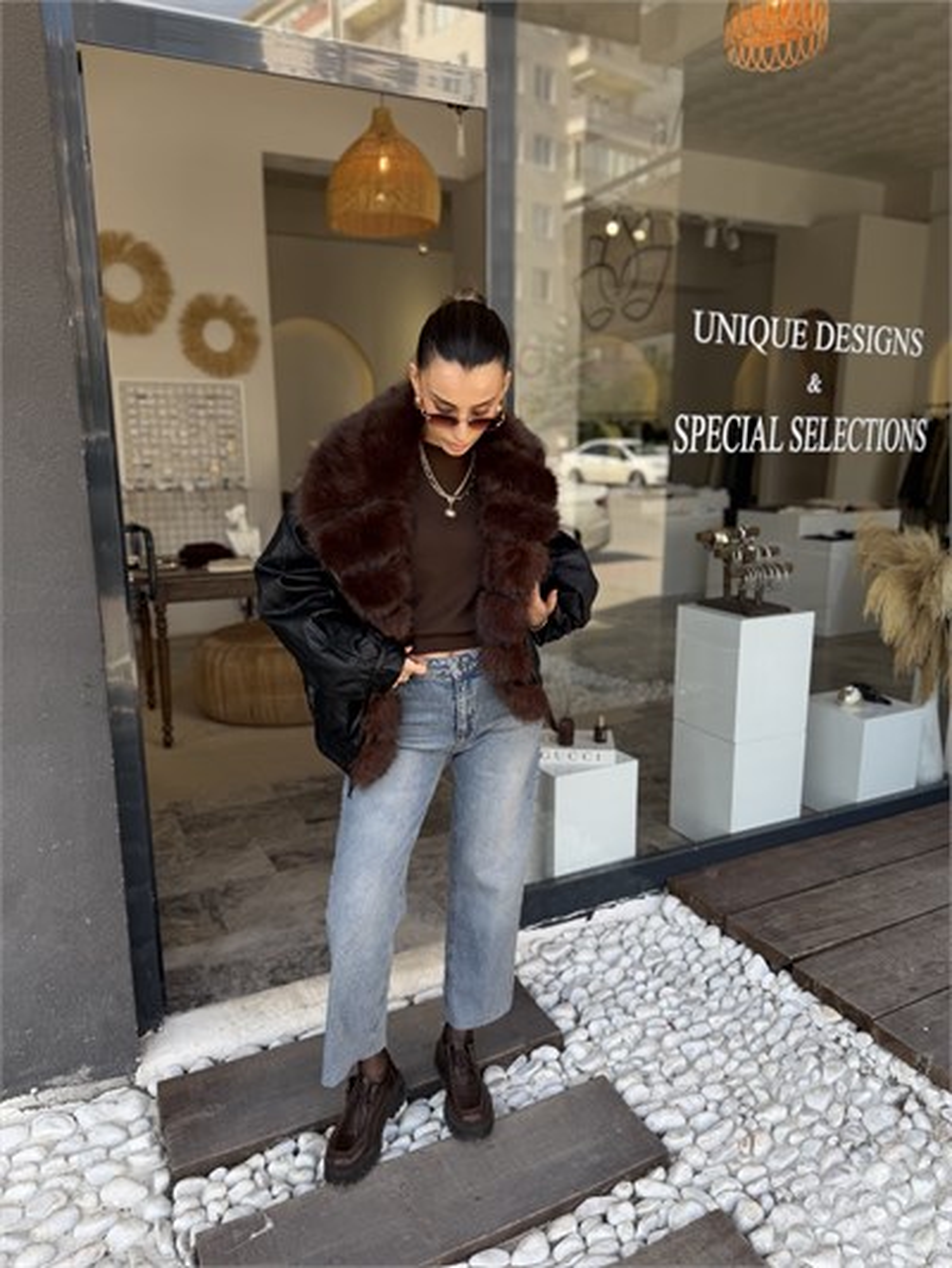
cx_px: 476
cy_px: 634
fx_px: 880
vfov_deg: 71.6
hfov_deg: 56.8
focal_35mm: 24
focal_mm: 6.76
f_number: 1.78
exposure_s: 1/456
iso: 80
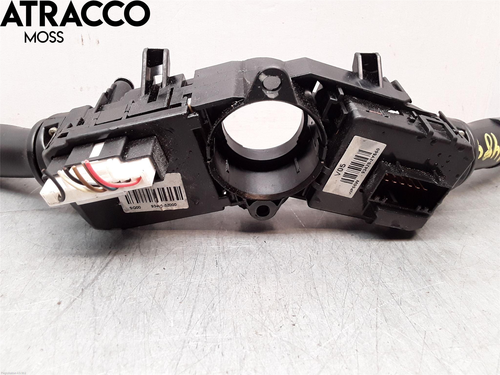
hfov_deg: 63.4
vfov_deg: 49.7
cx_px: 250
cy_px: 188
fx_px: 404
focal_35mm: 28
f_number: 1.9
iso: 100
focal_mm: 2.91
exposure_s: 1/50
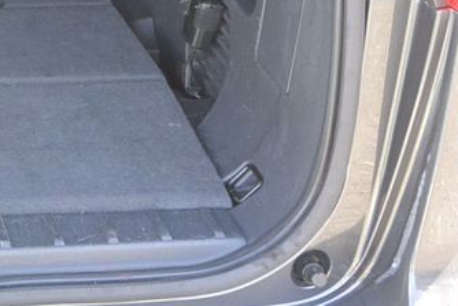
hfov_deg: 19.9
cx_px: -221
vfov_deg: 14.6
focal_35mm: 89
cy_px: -109
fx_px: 1133
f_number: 3.5
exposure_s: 1/100
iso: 400
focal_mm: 11
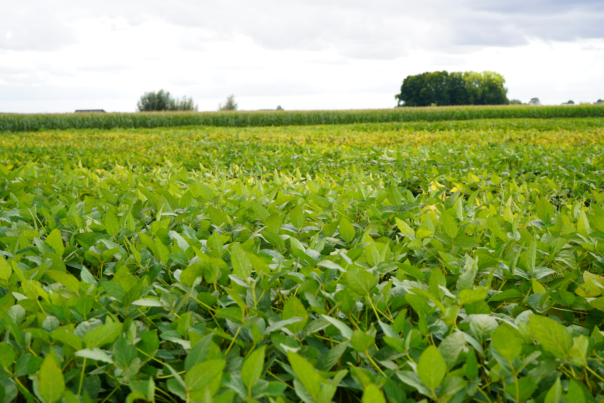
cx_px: 302
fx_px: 839
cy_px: 202
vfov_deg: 27.0
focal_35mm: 50
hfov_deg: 39.6
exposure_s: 1/125
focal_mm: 50
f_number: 5.6
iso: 100
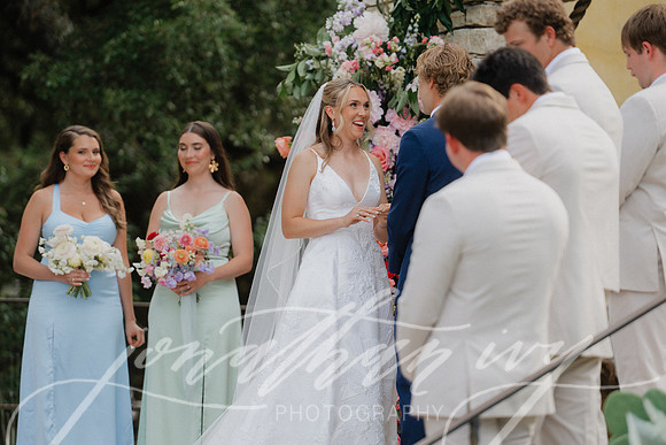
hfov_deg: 10.8
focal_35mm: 190
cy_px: 222
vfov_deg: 7.2
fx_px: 3516
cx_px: 333
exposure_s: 1/800
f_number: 2.8
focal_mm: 190
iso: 200
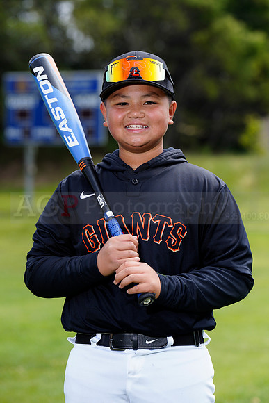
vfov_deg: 11.3
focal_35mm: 182
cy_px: 202
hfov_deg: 7.5
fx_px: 2039
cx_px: 134
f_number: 6.3
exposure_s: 1/250
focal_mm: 182
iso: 100
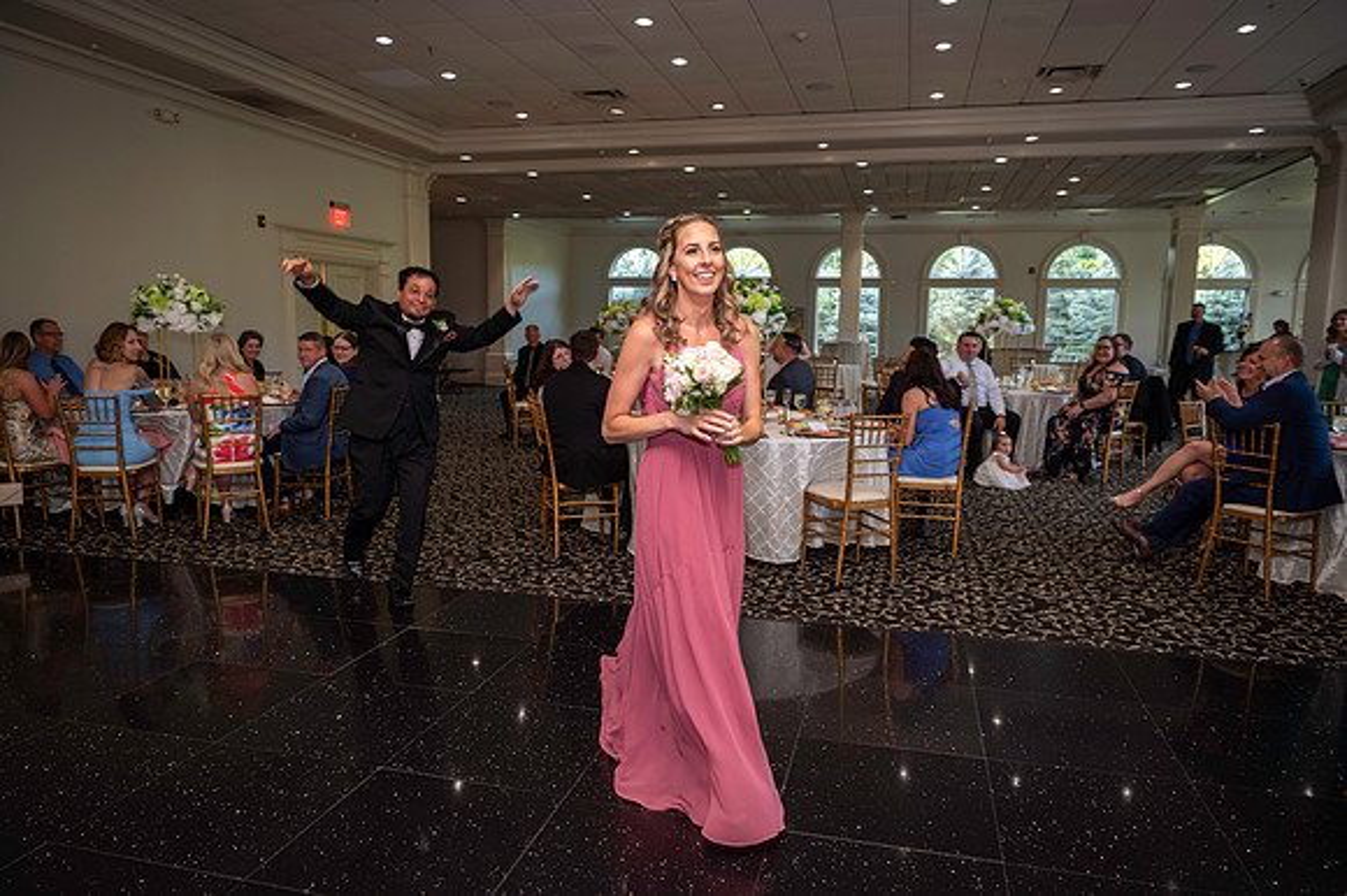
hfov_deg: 73.8
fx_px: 897
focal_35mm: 24
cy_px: 448
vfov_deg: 53.1
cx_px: 674
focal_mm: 24
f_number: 3.5
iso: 800
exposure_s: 1/100
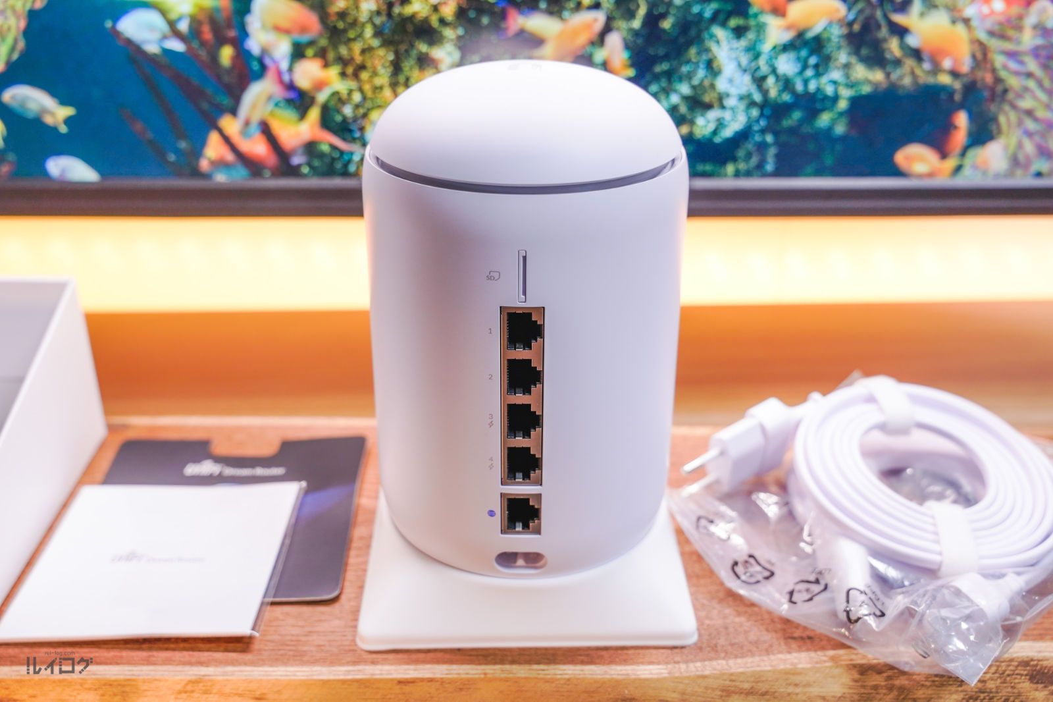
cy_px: 351
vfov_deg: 35.0
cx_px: 526
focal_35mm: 38
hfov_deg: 50.7
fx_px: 1111
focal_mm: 38
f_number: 5
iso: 800
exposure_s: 1/40
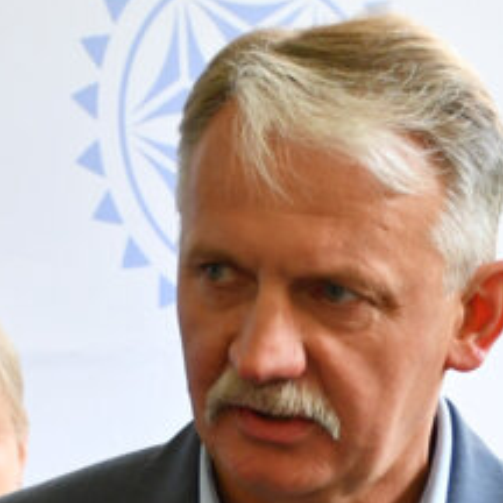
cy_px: 668
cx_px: 412
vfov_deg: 8.1
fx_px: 3502
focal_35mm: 213
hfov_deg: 8.2
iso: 800
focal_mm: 38
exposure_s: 1/80
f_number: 4.2
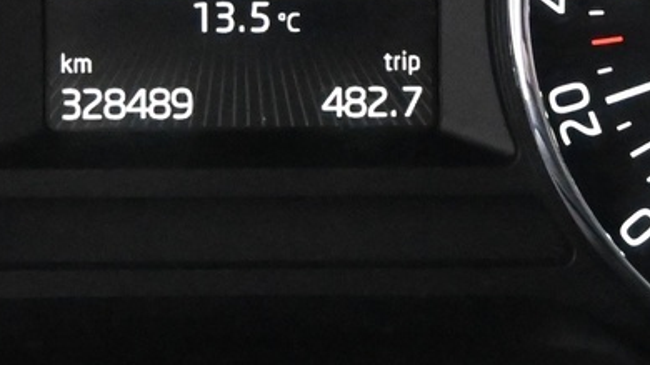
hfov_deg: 14.3
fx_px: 2587
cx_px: 258
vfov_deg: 8.0
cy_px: -135
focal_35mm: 150
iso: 8000
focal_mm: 23
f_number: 4.2
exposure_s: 1/40
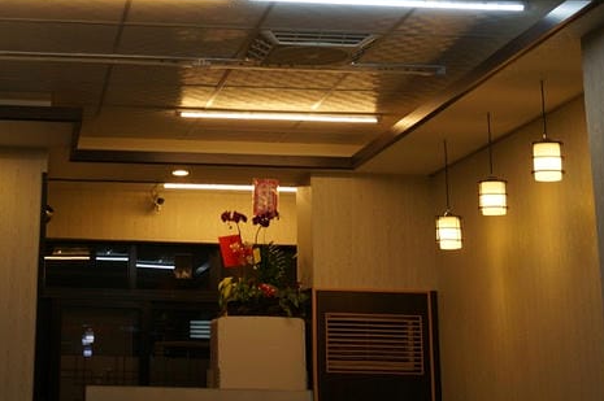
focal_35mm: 81
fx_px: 1362
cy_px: -35
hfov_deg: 24.6
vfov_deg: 16.3
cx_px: 113
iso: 200
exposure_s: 1/60
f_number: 4
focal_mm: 21
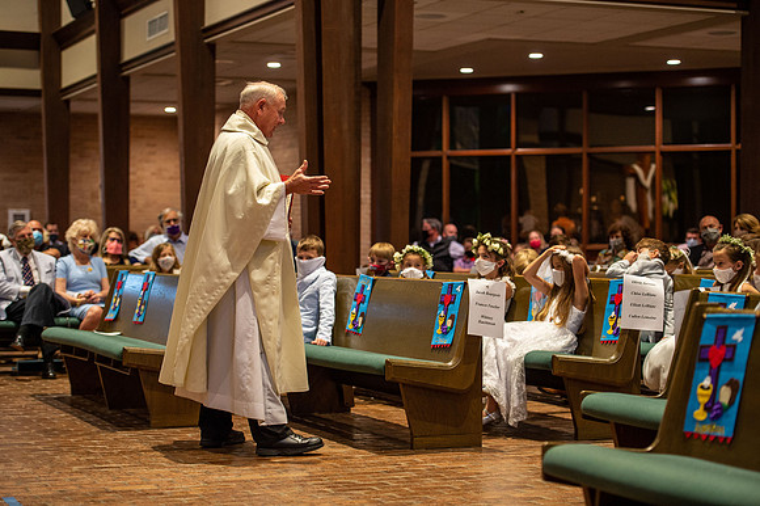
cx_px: 380
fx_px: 1646
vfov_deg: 17.5
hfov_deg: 26.0
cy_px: 253
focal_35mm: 78
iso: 1600
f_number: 2.8
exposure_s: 1/100
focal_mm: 78
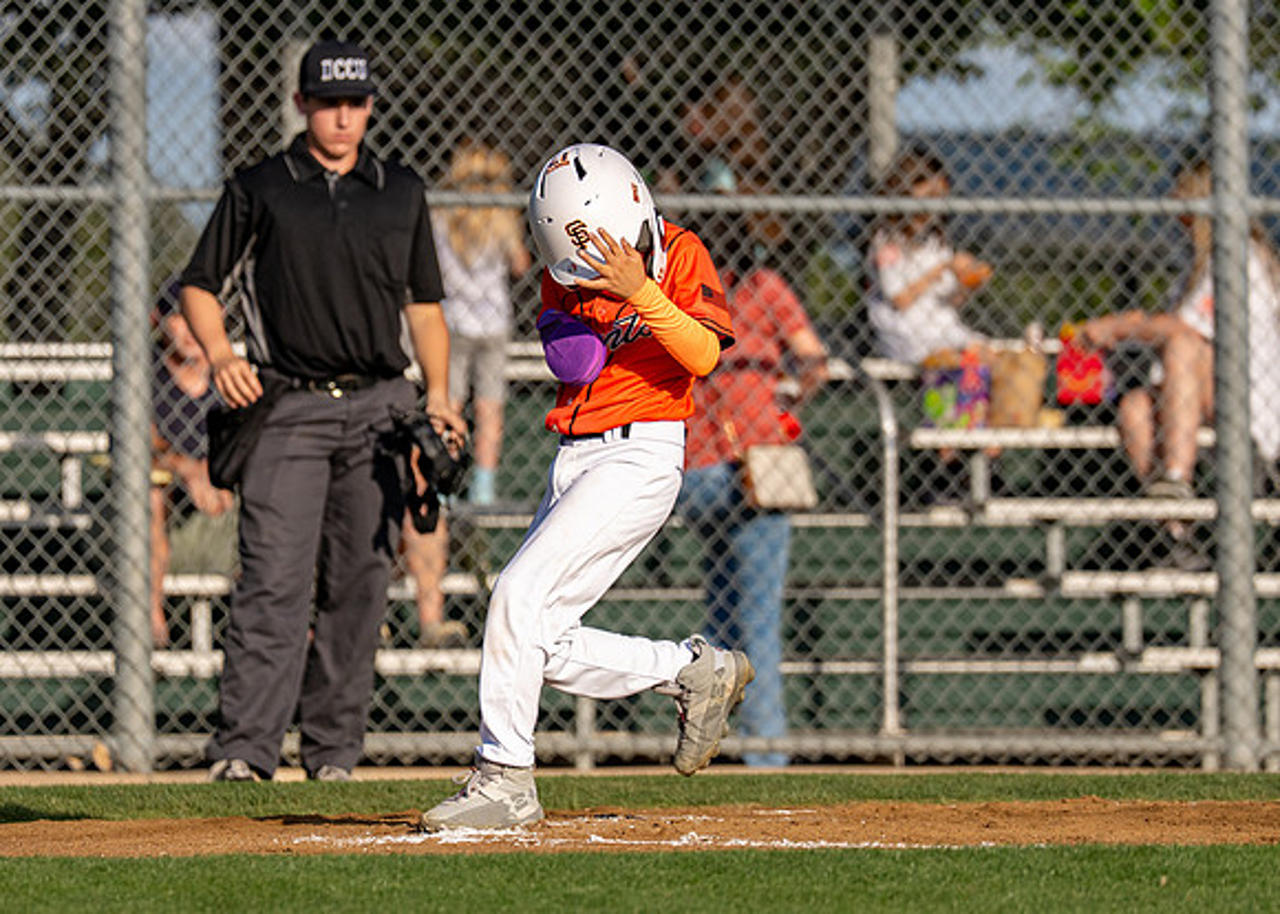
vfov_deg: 3.8
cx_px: 625
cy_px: 358
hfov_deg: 5.3
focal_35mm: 383
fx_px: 13935
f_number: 2.8
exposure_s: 1/3200
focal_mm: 200
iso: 160
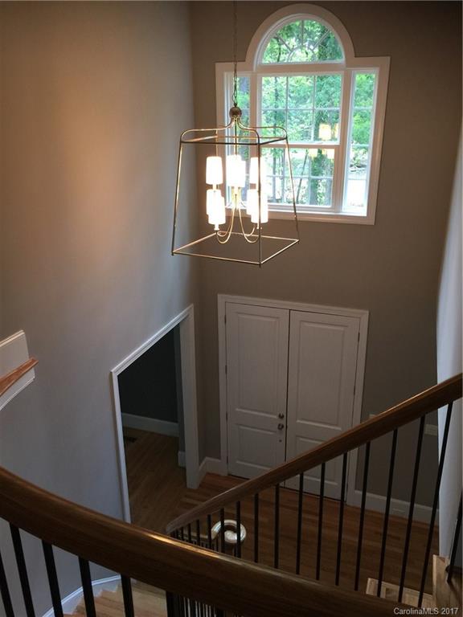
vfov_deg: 61.7
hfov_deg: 48.2
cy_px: 308
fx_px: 517
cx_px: 232
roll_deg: +2.1
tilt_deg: -20.1
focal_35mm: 29
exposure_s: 1/30
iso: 50
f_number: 2.2
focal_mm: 4.15
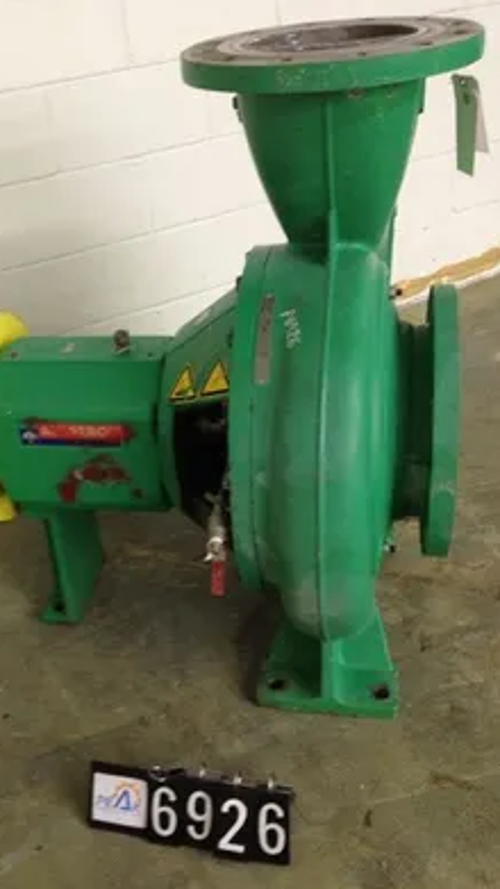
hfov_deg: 30.3
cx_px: 189
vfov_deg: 51.6
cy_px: 452
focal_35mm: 39
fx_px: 919
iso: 125
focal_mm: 4.28
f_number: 2.4
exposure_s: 1/20
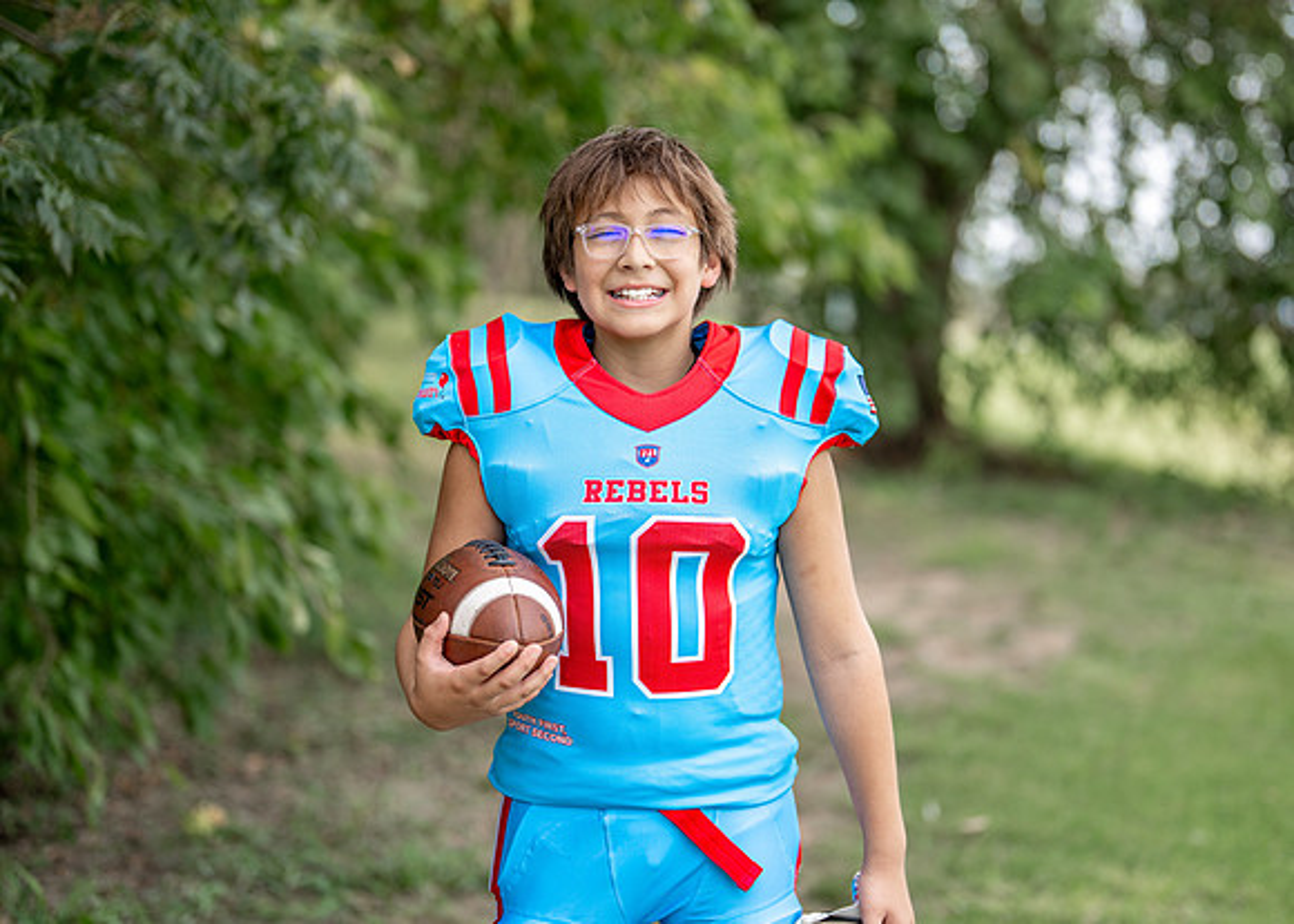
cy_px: 420
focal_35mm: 64
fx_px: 2333
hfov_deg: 31.0
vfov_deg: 22.4
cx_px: 671
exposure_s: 1/2000
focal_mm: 50
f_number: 1.2
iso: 100
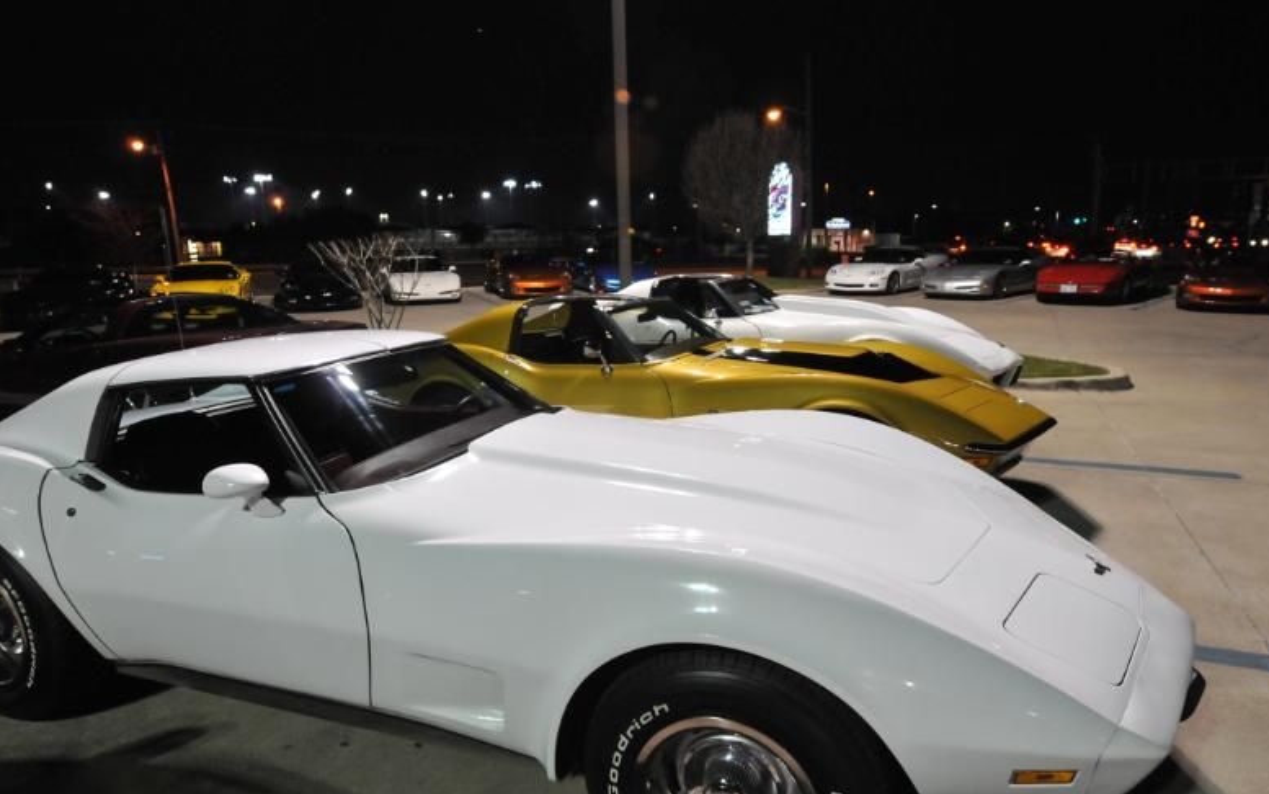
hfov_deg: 79.6
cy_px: 395
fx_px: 761
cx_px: 640
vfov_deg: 55.1
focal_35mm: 22
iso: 1600
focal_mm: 14
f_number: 4.8
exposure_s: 1/90
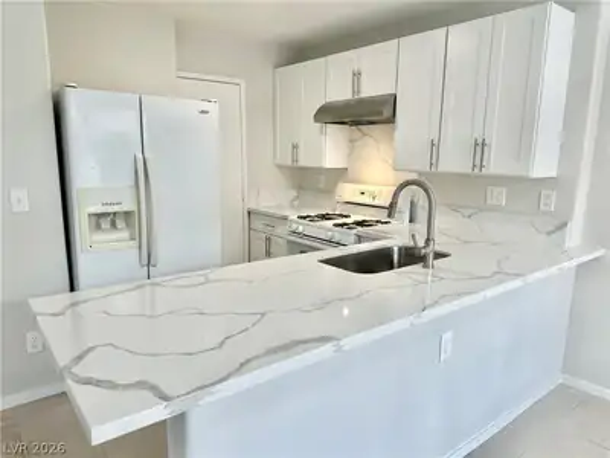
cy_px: 229
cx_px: 305
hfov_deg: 71.6
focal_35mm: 24
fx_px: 423
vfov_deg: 56.8
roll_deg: -0.6
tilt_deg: -11.1
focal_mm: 6.86
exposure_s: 1/120
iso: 100
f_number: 1.78
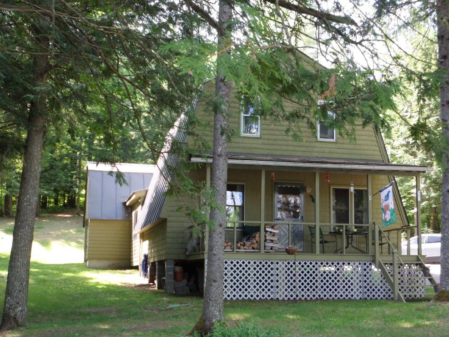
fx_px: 713
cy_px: 170
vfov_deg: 26.6
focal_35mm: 55
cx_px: 231
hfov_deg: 34.9
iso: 160
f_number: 3.8
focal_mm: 8.7
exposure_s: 1/45
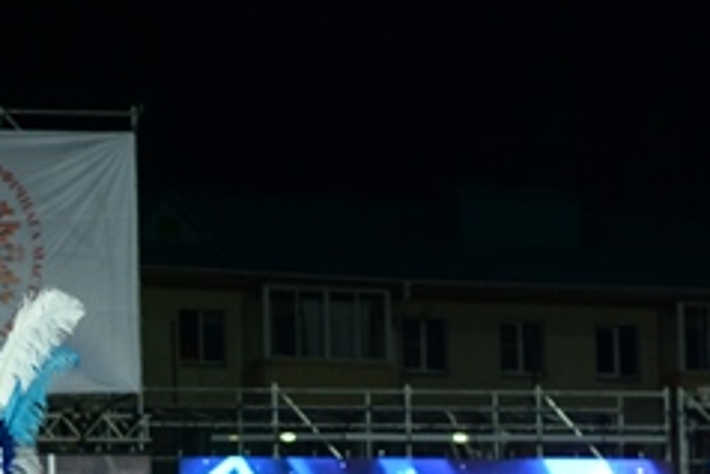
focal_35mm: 215
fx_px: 4243
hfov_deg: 9.5
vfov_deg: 6.3
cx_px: -110
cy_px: 707
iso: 1000
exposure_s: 1/640
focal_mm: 50
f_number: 3.2
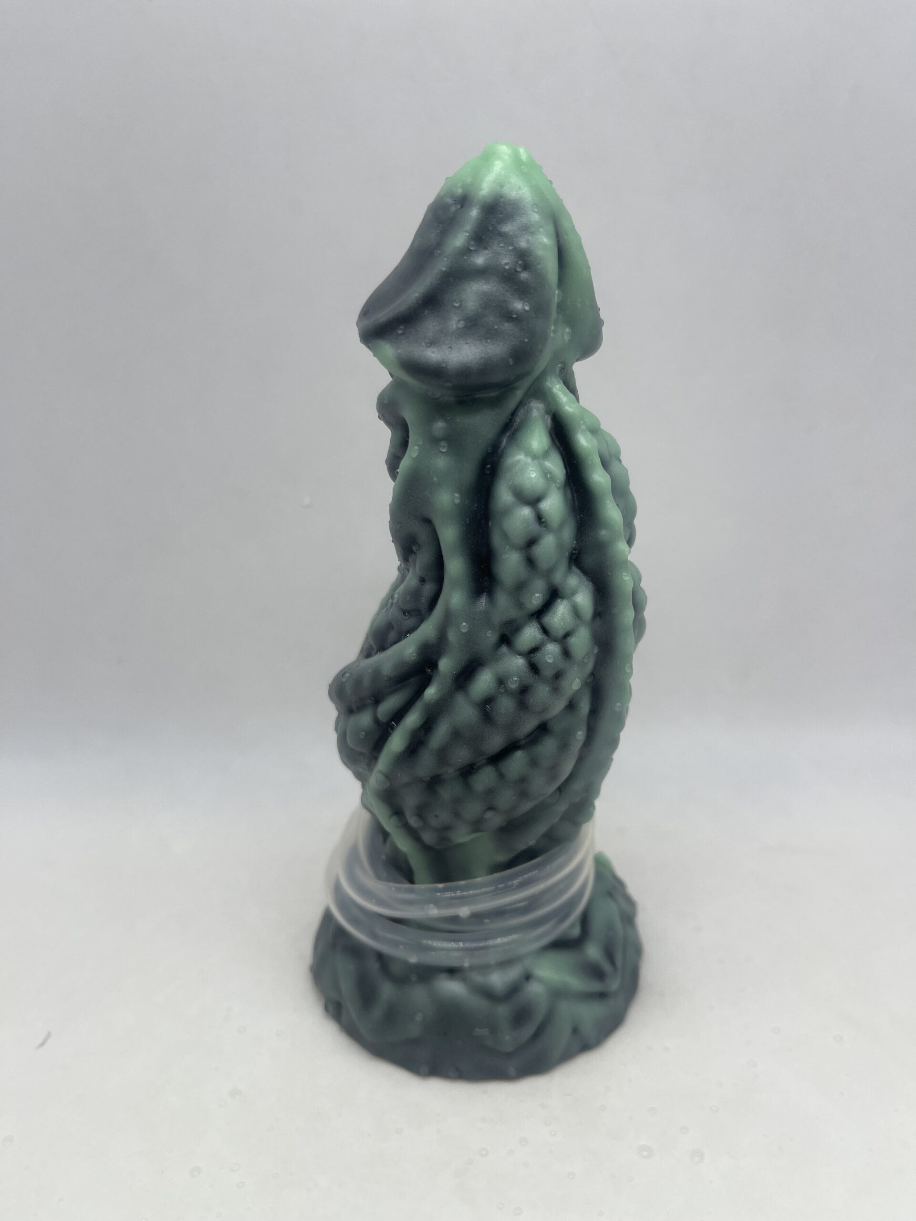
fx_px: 882
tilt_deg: -23.8
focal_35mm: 25
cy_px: 610
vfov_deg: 69.4
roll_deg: +2.9
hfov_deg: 54.9
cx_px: 458
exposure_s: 1/692
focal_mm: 5.1
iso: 32
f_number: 1.6
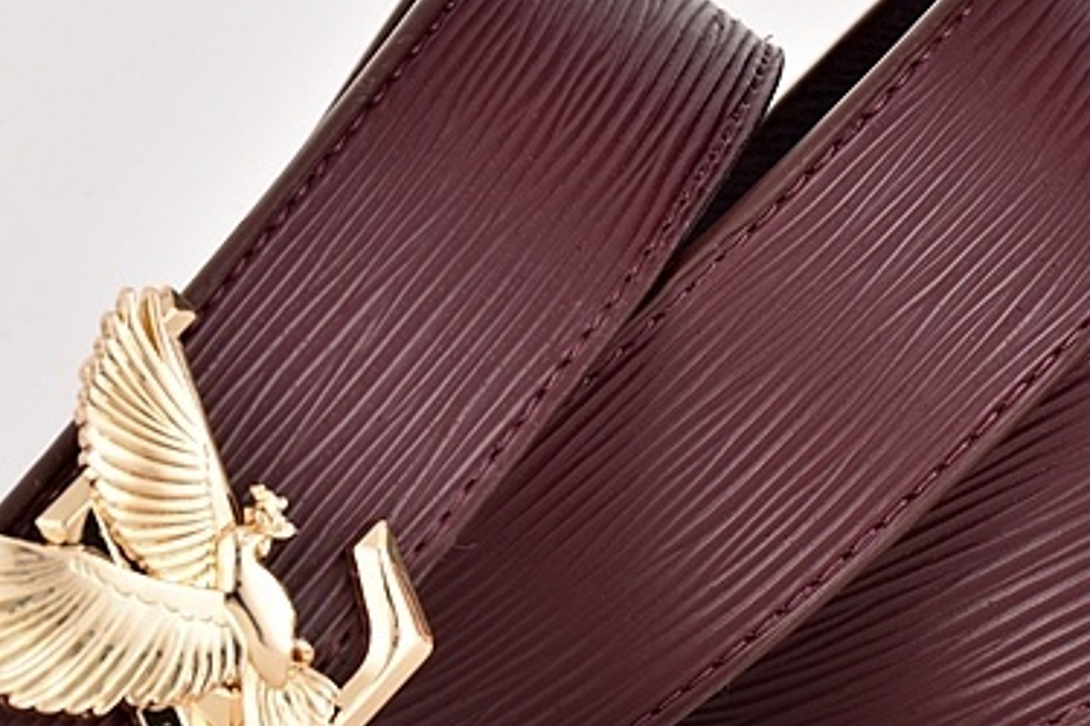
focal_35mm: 224
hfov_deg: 9.2
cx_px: 884
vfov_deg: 6.1
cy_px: 421
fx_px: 6782
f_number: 16
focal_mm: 105
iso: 1100
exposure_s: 1/125
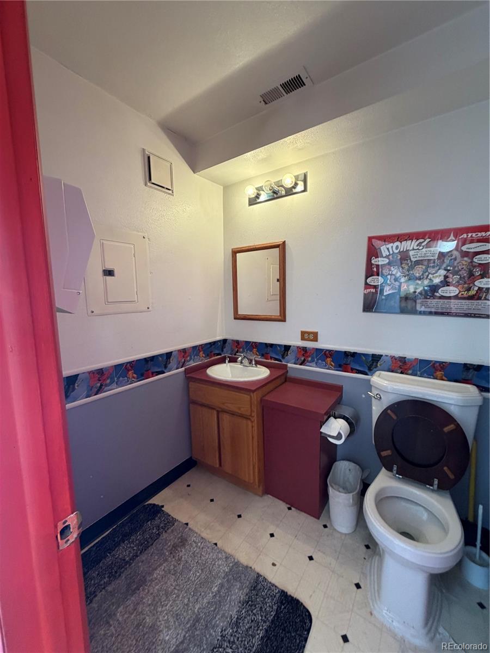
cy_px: 326
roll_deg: +1.2
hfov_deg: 85.7
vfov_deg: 102.1
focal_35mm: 14
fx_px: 264
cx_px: 245
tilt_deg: -7.2
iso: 250
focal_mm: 2.22
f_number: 2.2
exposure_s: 1/60
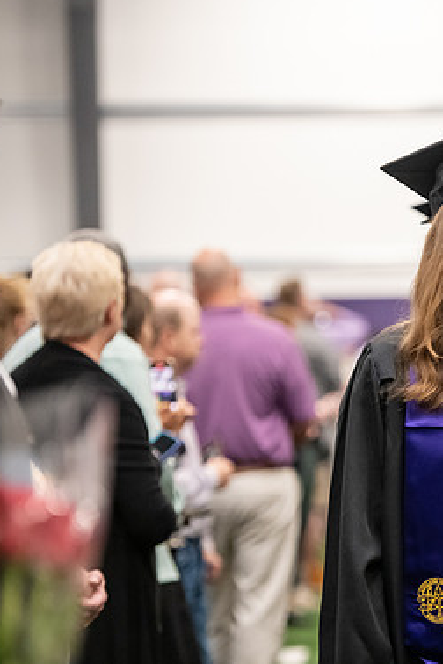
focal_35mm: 187
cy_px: 328
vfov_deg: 11.0
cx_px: 497
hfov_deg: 7.3
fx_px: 3451
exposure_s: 1/200
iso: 3200
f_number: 3.2
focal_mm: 122
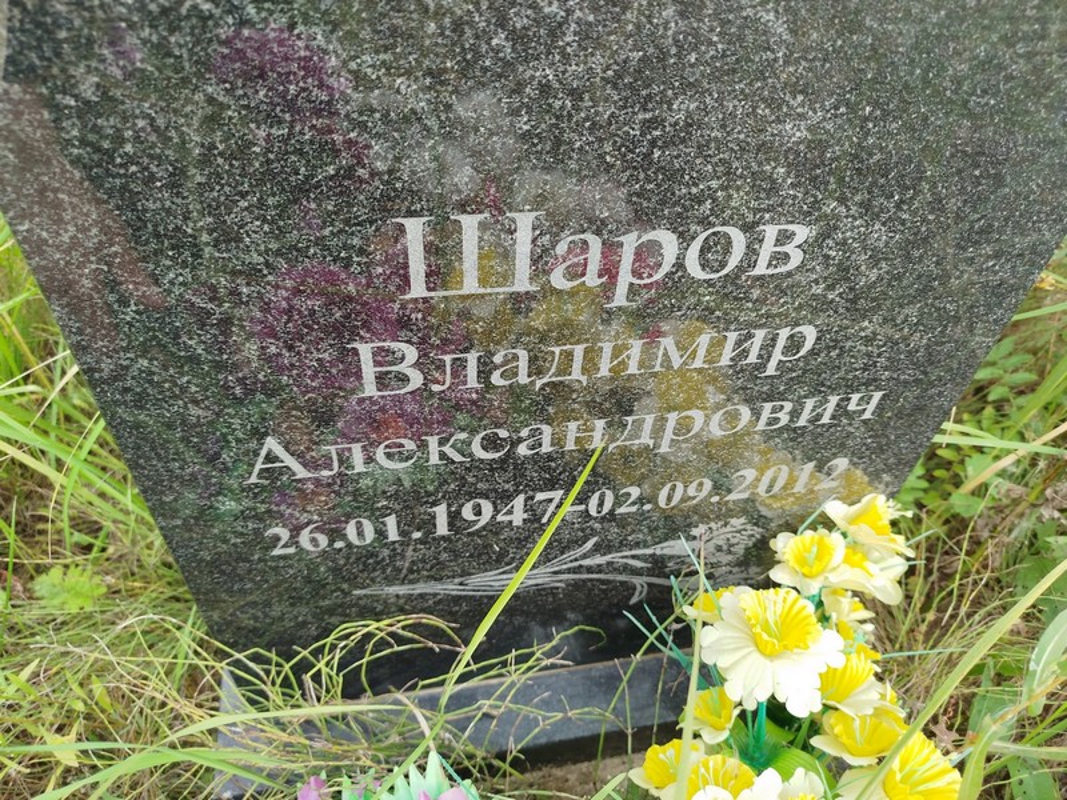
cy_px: 400
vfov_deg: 56.8
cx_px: 534
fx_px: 740
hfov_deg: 71.6
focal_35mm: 24
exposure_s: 1/130
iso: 50
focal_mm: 5.31
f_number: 1.7
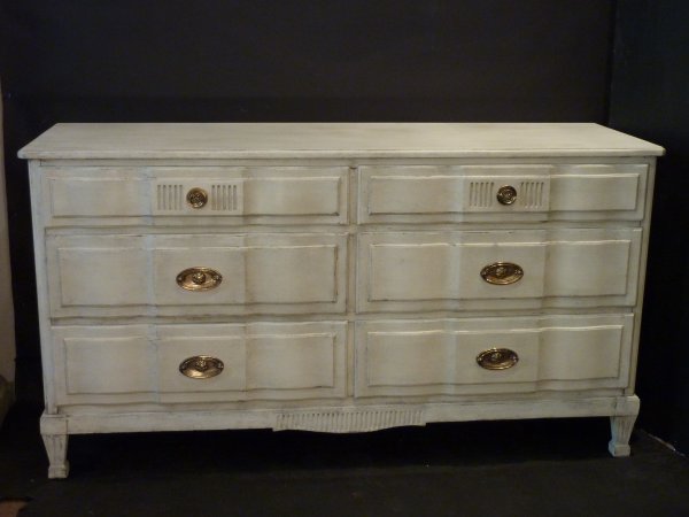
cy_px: 258
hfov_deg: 39.7
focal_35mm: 48
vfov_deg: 30.3
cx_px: 344
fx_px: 955
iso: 400
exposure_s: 1/20
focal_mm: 7.9
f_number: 3.8
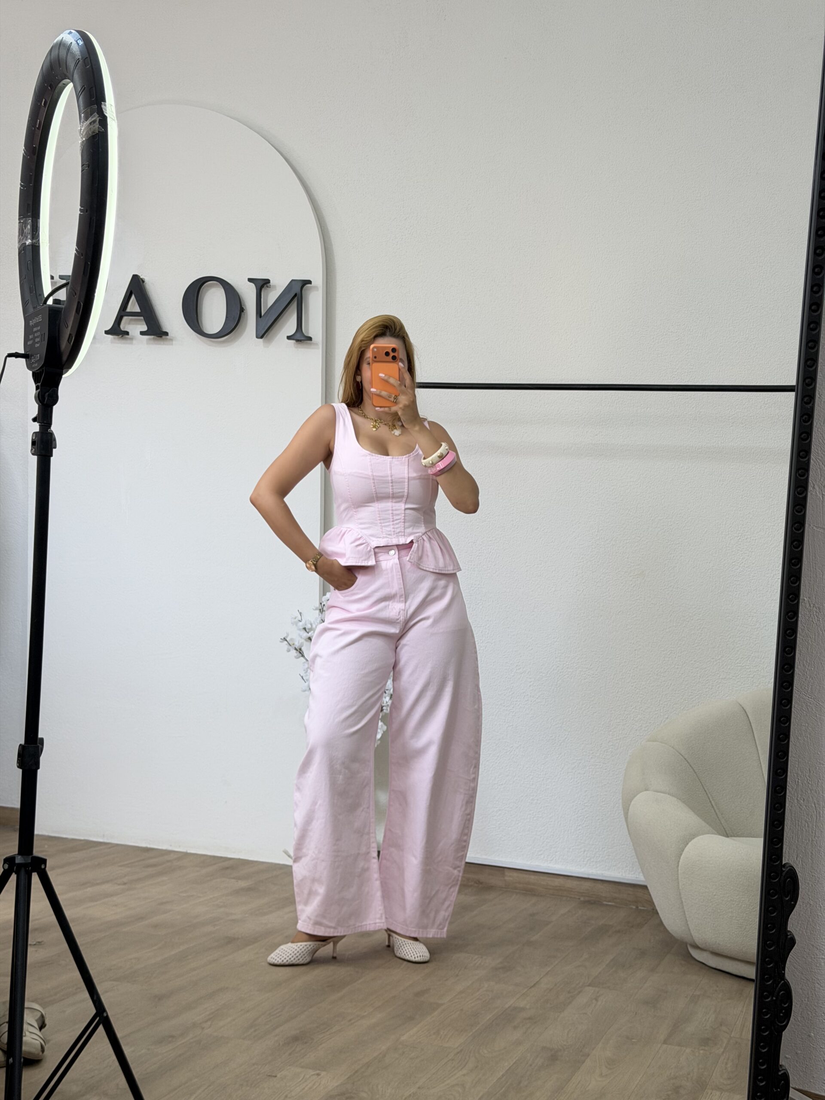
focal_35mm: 48
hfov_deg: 30.3
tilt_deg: -17.1
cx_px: 412
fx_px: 1525
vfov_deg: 39.7
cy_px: 550
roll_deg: -1.9
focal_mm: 6.76
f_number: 1.78
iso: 50
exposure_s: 1/100
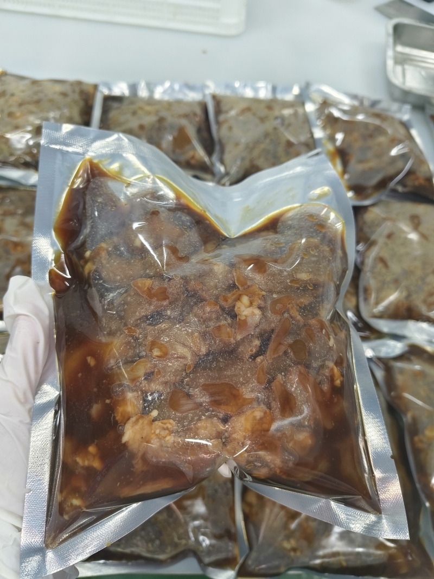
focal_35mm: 23
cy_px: 290
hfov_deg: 58.9
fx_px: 385
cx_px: 217
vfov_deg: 73.9
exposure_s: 1/100
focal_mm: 5.6
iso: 605
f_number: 1.88
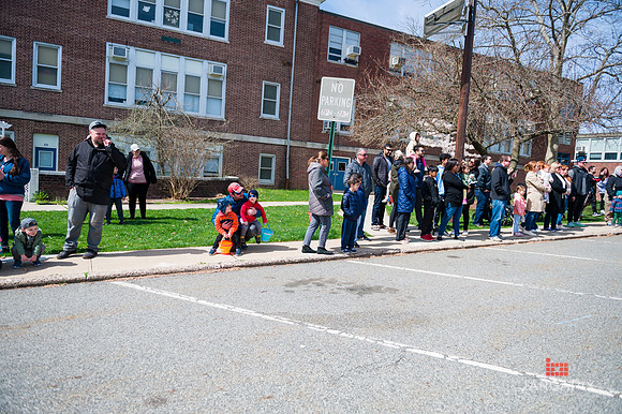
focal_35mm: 24
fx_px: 414
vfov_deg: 53.1
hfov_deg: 73.8
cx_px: 311
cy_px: 207
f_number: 4
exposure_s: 1/3200
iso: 200
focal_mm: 24
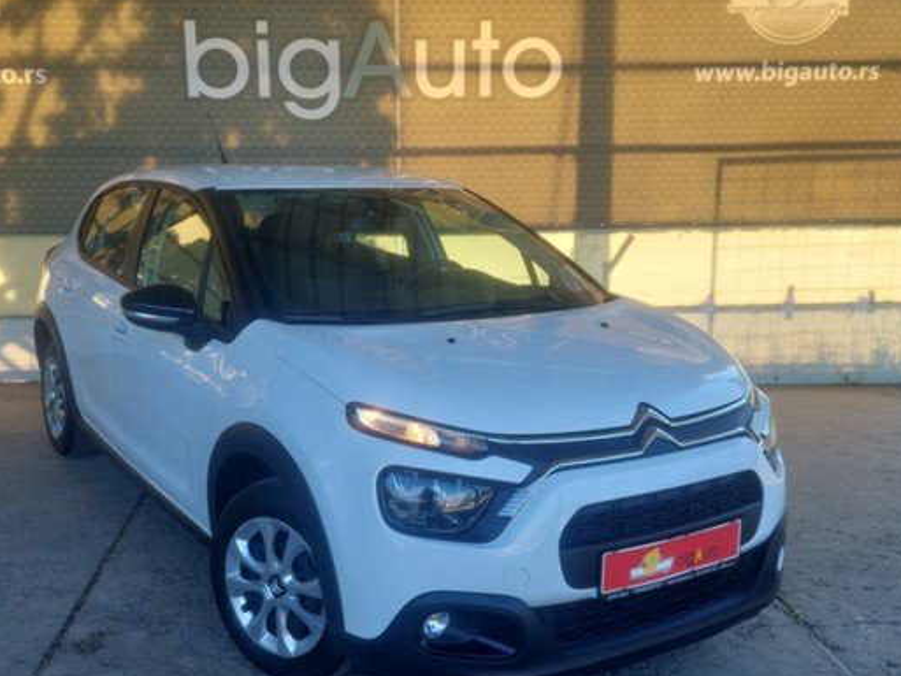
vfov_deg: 36.8
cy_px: 381
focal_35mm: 39
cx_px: 418
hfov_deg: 47.8
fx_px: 1015
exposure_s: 1/324
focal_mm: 5.23
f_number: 1.8
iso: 40
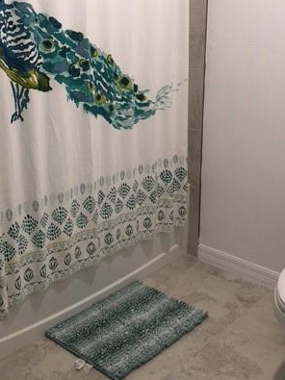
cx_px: 117
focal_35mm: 47
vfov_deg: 39.9
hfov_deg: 30.8
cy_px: 125
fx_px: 516
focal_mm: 4.15
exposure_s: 1/15
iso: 25
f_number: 2.2
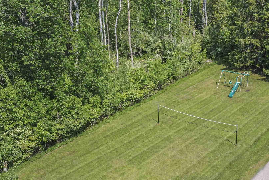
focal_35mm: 53
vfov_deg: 25.4
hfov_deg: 36.8
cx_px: 195
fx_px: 396
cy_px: 119
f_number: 5.6
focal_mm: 10.26
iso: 800
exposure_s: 1/500
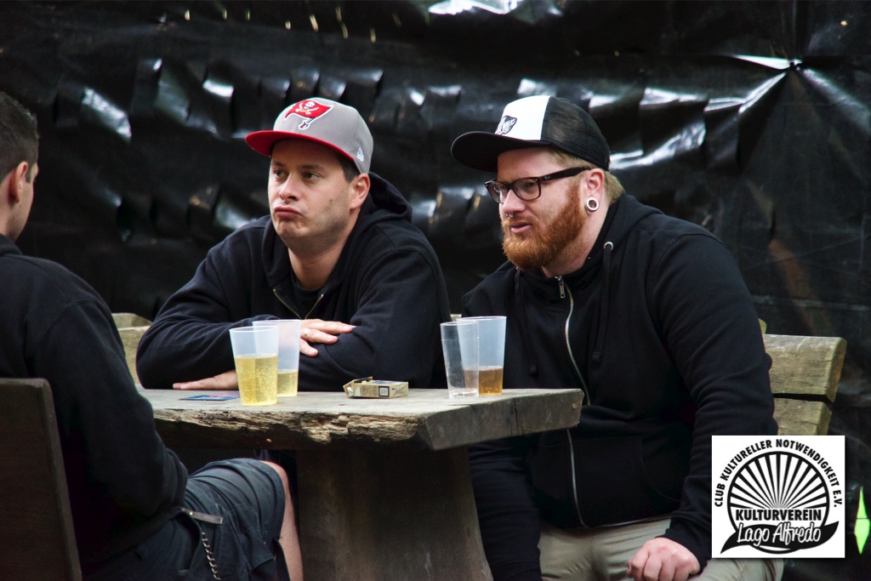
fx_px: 5807
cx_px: 436
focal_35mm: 240
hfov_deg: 8.6
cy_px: 290
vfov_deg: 5.7
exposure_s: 1/90
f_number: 6.3
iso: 12800
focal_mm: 240
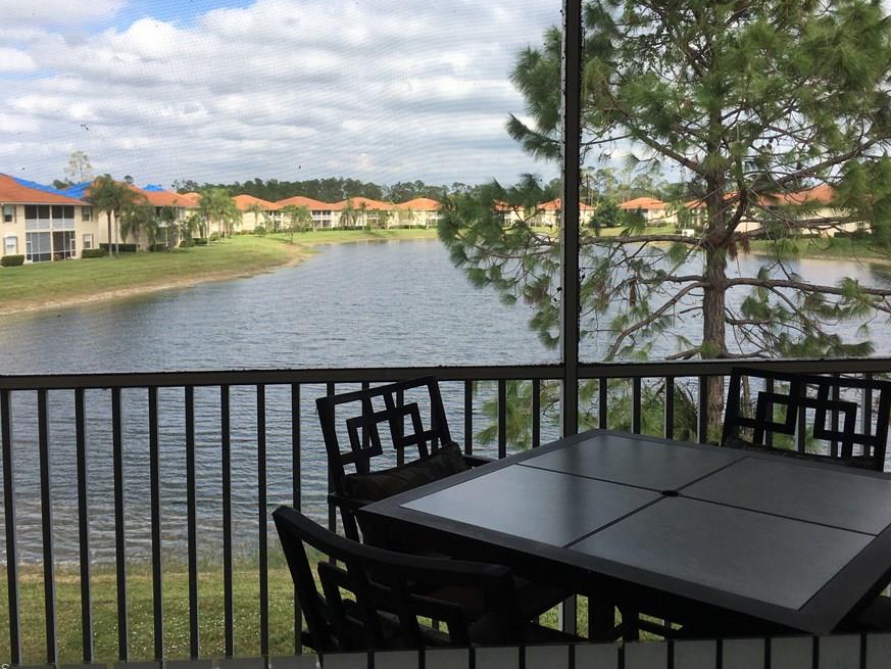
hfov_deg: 53.9
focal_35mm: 34
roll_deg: +0.9
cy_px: 287
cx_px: 457
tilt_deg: -5.7
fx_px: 875
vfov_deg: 41.7
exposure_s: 1/712
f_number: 2.2
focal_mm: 4.15
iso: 25
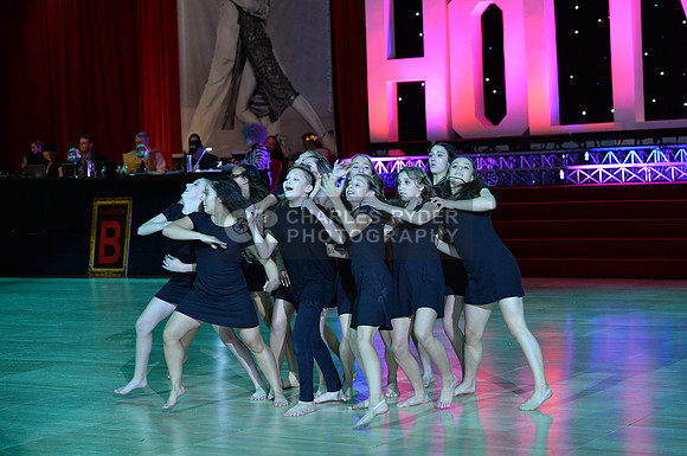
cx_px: 344
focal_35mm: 82
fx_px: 1563
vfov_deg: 16.6
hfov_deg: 24.8
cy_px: 228
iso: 2000
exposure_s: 1/250
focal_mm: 82
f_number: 4
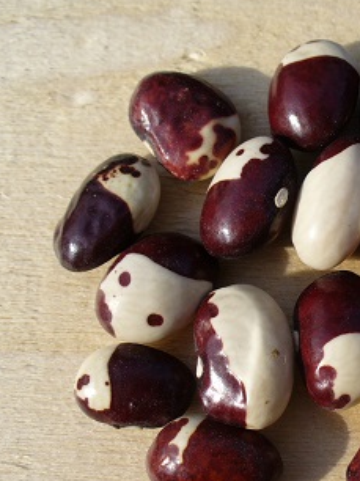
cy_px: 291
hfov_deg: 22.7
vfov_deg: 31.1
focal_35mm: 62
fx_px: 861
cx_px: 363
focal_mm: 6.1
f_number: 5.6
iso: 80
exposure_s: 1/250
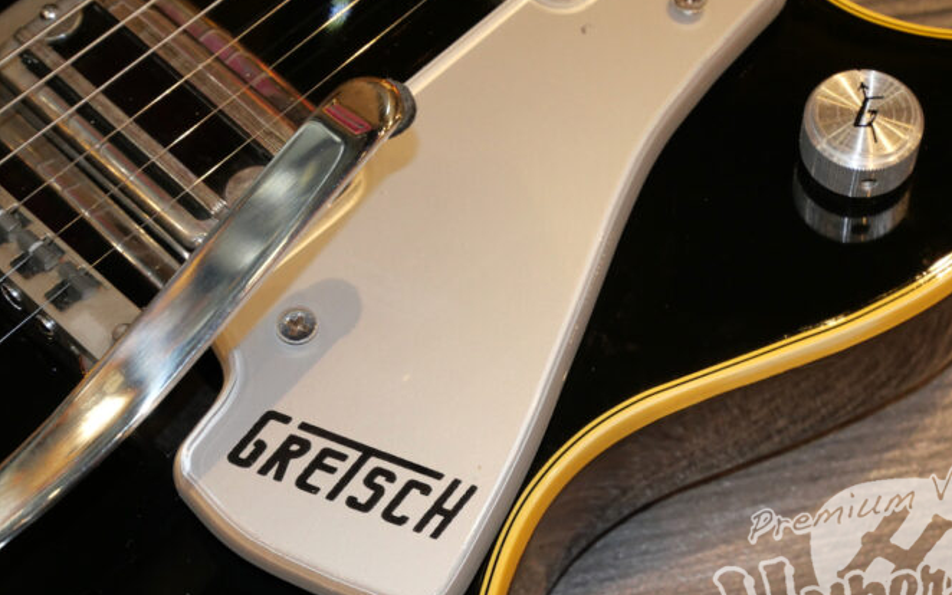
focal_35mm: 82
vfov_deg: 15.9
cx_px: 551
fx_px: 2128
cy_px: 364
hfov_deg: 25.2
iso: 800
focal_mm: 32
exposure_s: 1/50
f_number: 5.6
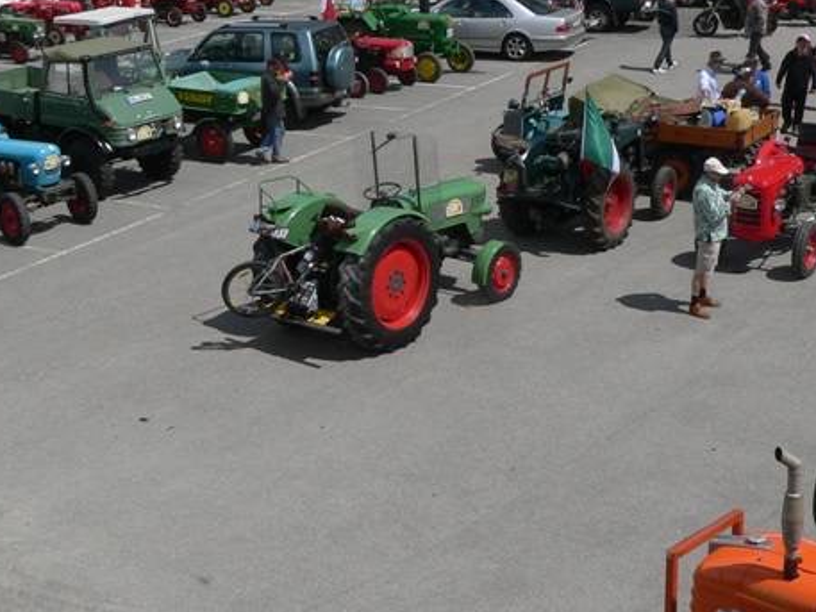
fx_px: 1485
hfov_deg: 30.7
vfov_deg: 23.1
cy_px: 148
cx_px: 346
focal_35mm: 63
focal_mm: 6
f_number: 5.6
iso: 80
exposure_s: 1/640
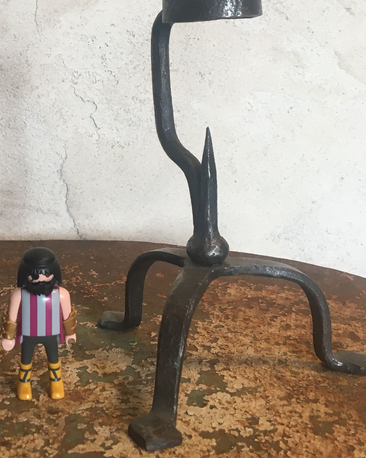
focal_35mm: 58
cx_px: 31
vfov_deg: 31.9
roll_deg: +1.3
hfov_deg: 25.4
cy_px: 114
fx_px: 785
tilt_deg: -5.9
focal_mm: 4.15
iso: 64
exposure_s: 1/33
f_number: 2.2
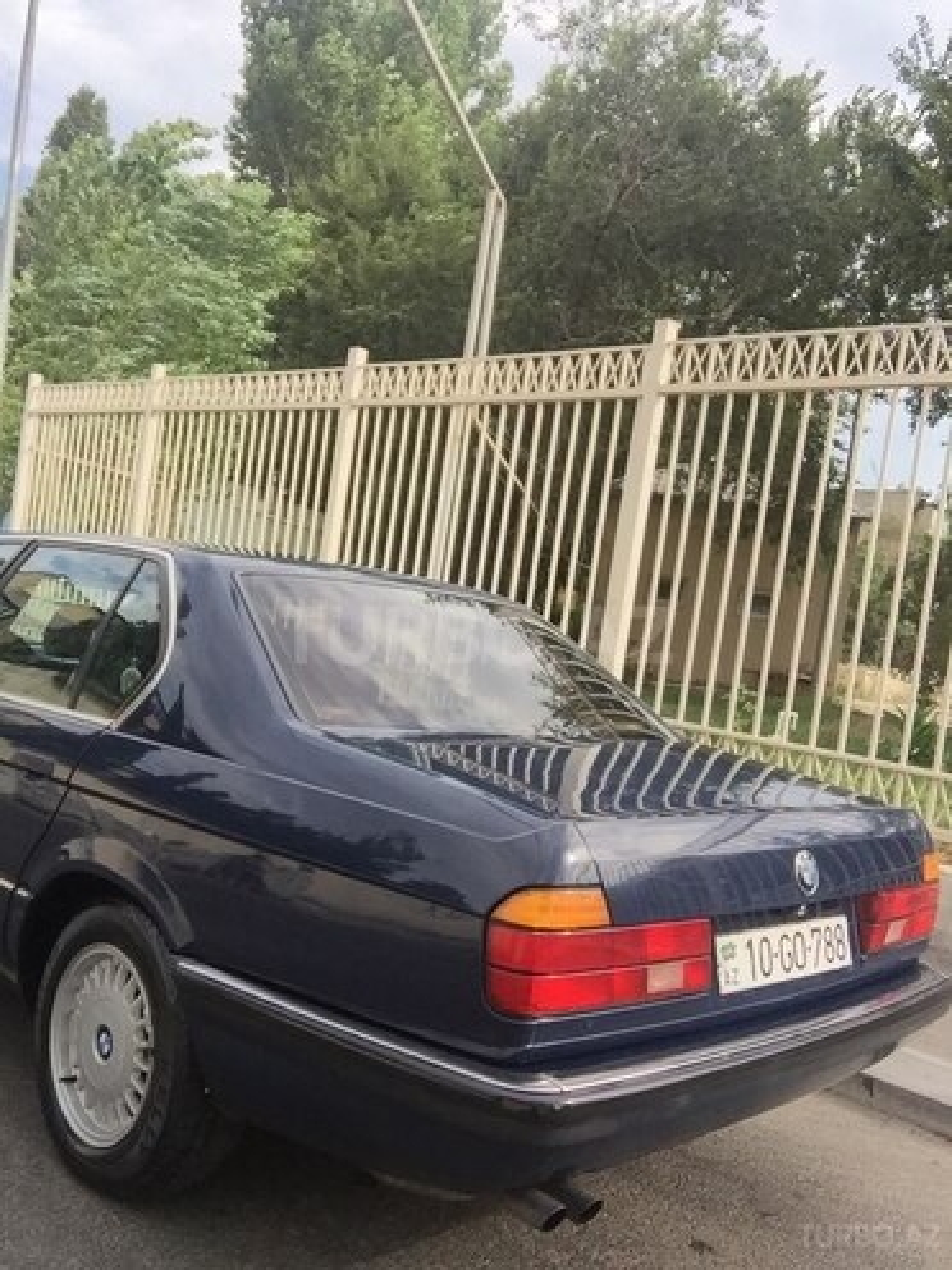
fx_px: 1137
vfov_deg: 58.4
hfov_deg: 45.4
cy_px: 635
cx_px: 476
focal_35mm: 31
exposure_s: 1/471
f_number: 2.2
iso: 32
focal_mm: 2.65
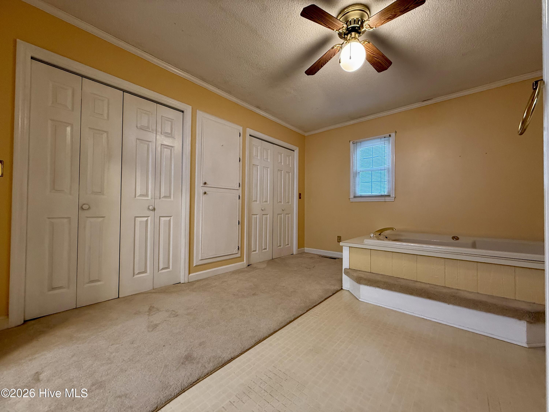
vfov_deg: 85.7
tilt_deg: -0.2
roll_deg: -1.1
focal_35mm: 14
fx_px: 222
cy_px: 206
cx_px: 274
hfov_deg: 102.1
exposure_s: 1/60
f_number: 2.2
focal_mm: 2.22
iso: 200
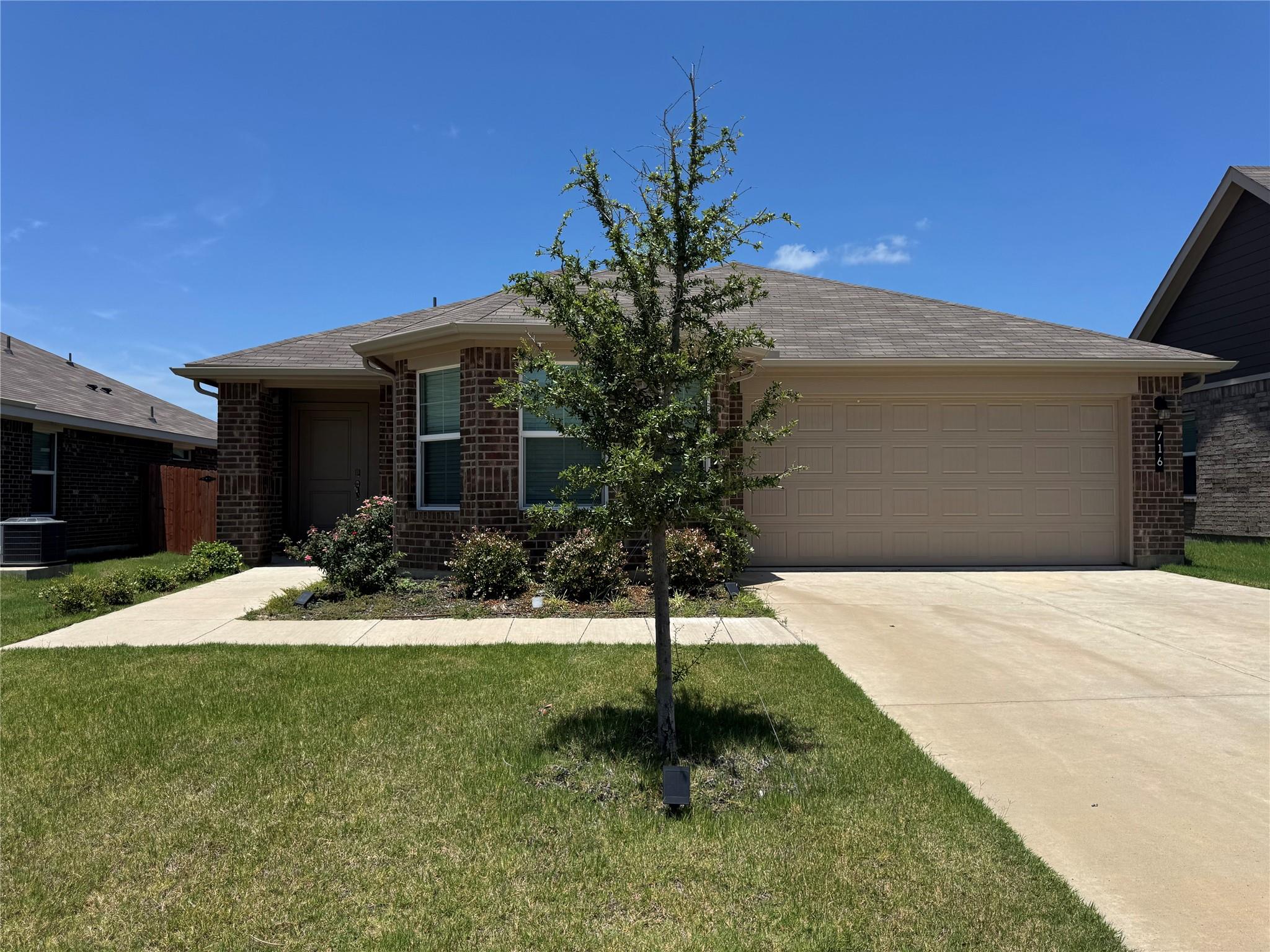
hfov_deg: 71.6
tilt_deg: +1.9
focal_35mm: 24
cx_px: 635
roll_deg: -0.3
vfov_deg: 56.8
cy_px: 476
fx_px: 881
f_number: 1.78
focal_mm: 6.76
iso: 80
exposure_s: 1/5814
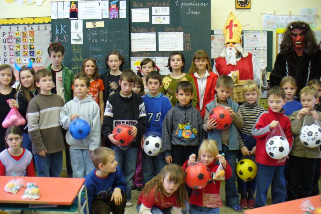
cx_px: 159
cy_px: 94
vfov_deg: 34.2
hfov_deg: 49.6
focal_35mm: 39
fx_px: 348
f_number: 2.8
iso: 200
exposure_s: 1/20
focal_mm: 6.1
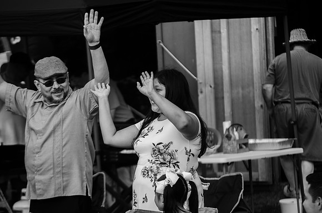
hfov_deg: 7.2
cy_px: 106
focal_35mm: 285
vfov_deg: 4.8
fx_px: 2544
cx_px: 161
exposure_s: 1/500
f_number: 5.6
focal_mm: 190
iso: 200
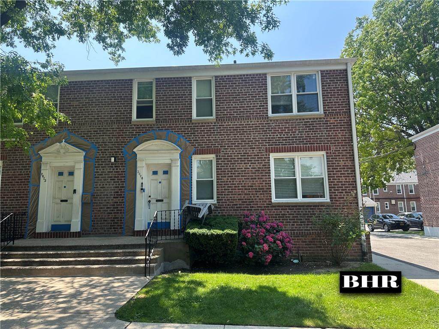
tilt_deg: +9.1
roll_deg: +0.8
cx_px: 220
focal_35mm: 24
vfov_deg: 56.8
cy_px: 164
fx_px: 304
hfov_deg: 71.6
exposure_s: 1/864
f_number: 1.78
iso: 80
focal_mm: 6.86
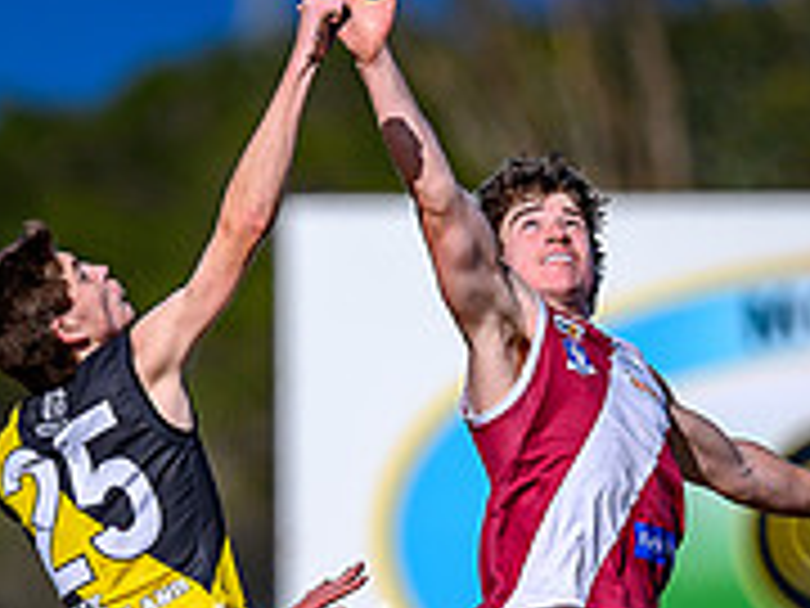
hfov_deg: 1.0
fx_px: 48741
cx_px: 248
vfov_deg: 0.7
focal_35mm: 2083
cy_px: 519
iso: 100
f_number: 4
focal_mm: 500
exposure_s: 1/2000
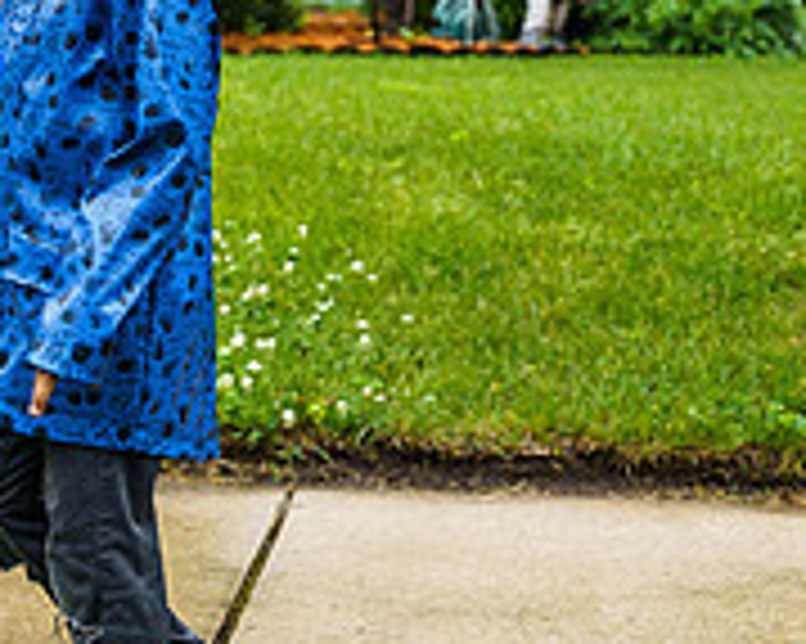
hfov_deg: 17.1
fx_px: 2670
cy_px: 110
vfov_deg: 13.7
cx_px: 522
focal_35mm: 112
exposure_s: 1/800
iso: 400
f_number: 2.8
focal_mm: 33.7
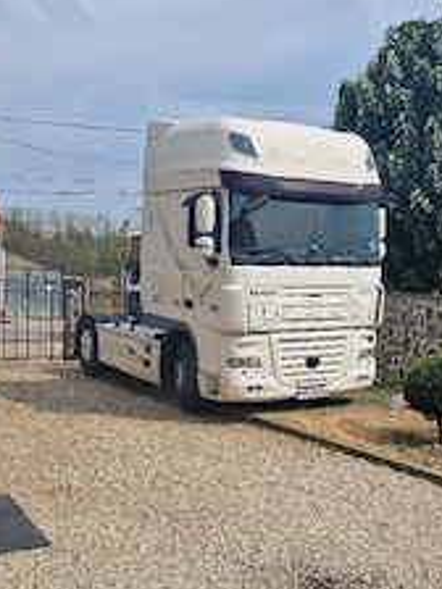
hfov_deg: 34.9
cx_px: 279
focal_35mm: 41
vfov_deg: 45.3
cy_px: 379
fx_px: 698
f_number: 1.8
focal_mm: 6.4
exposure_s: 1/2000
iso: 50
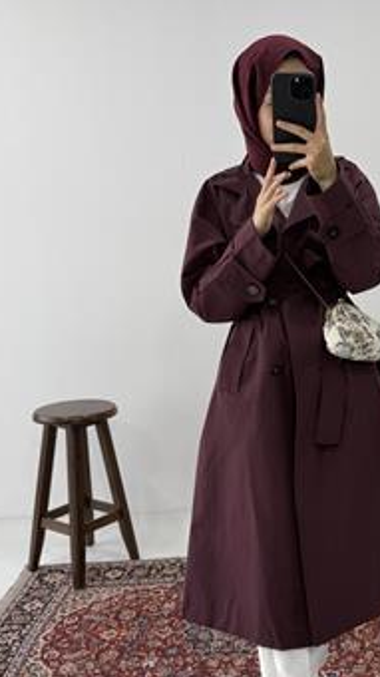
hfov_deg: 28.5
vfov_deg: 49.4
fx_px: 735
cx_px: 290
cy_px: 349
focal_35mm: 41
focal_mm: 6.76
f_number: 1.78
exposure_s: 1/121
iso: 80
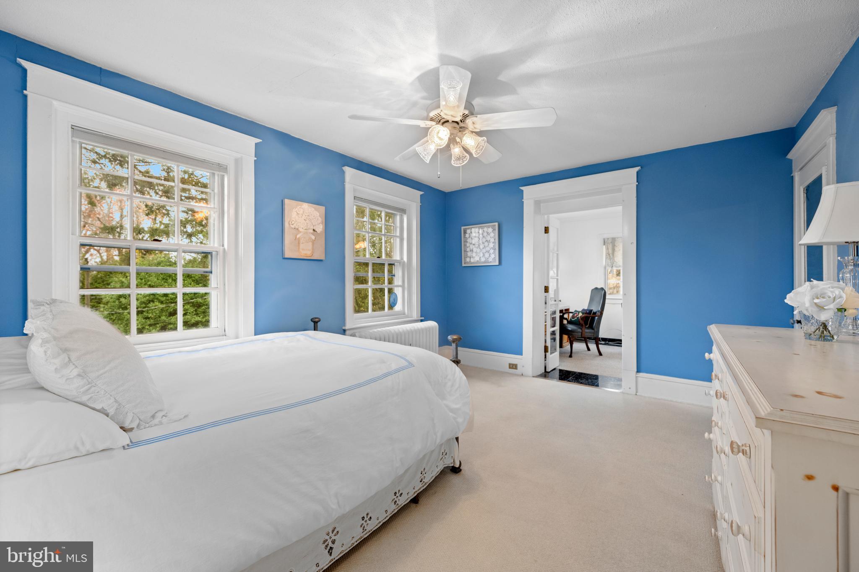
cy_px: 286
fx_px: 334
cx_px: 430
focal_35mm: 14
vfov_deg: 81.2
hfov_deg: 104.3
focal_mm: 14
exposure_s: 1/8
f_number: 5.6
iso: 640
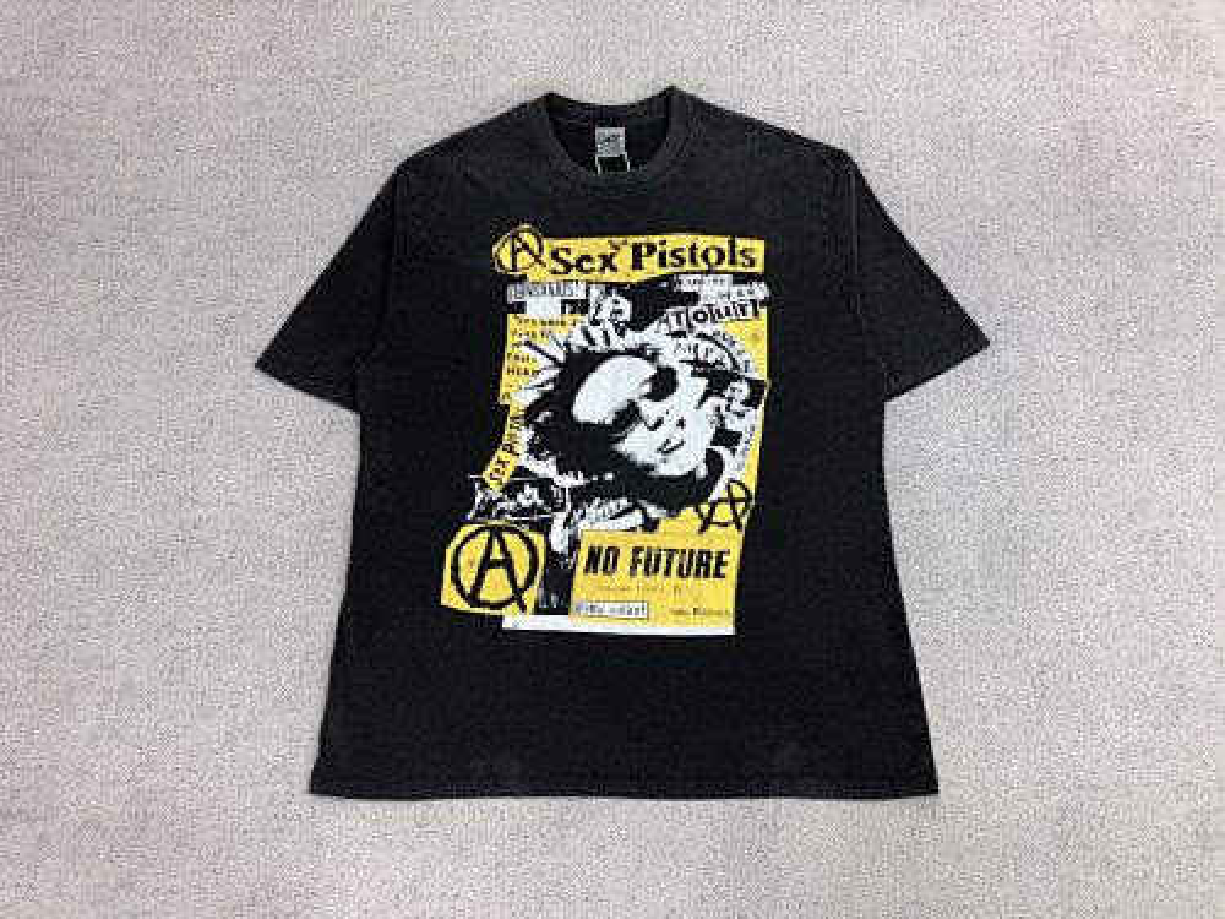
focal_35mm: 28
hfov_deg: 63.4
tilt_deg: -70.3
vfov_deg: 49.7
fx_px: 991
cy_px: 460
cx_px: 612
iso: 20
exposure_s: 1/128
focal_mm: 4
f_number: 1.8
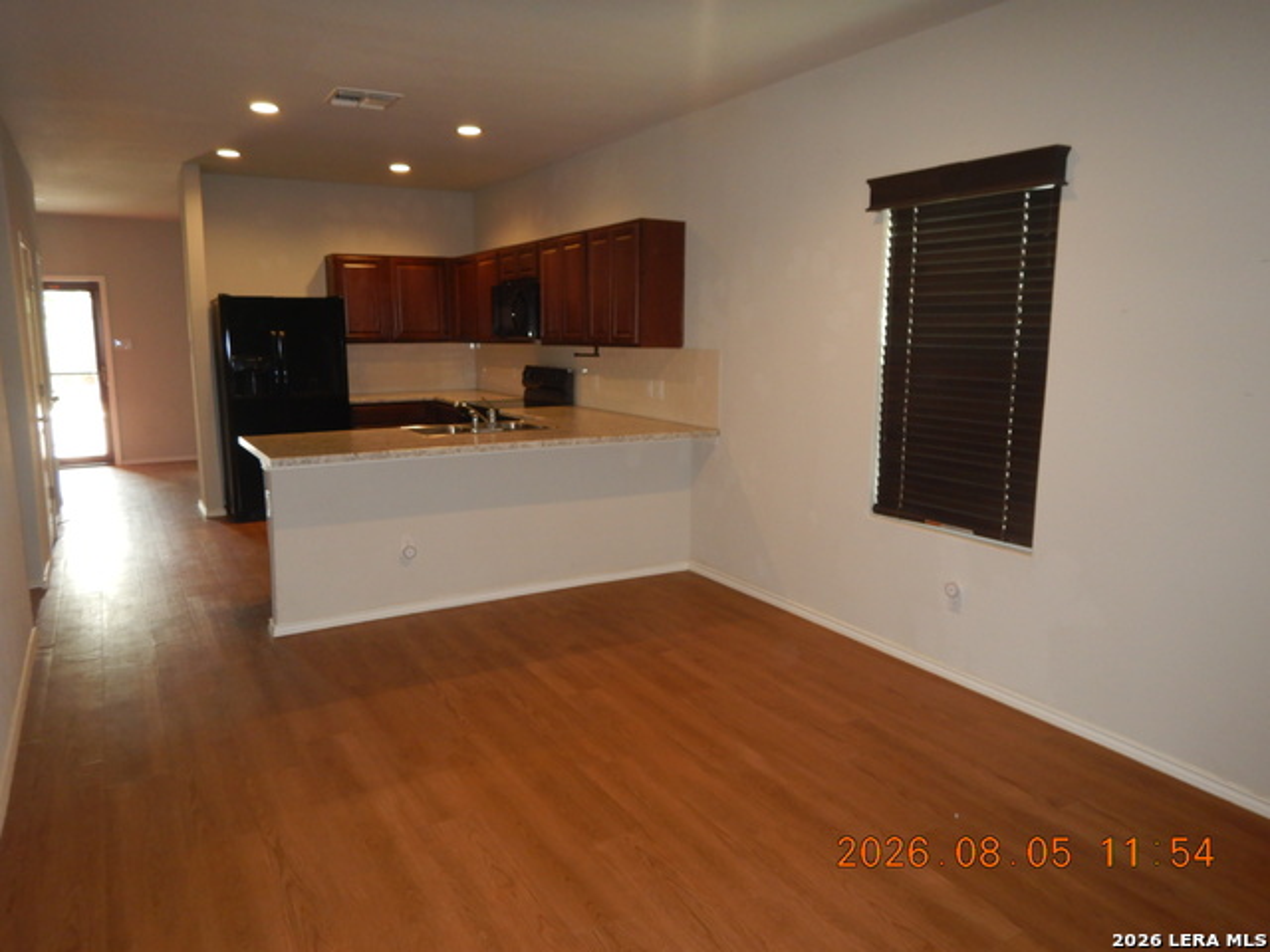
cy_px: 476
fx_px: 881
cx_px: 635
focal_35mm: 24
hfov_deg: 71.6
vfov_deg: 56.8
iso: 200
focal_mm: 4.3
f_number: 2.8
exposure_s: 1/30
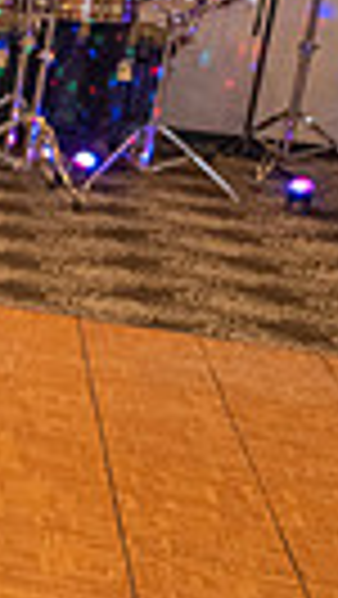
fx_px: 1749
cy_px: 223
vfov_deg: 19.4
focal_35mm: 110
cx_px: -888
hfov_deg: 8.1
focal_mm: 24
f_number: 2.8
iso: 2500
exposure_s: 1/200
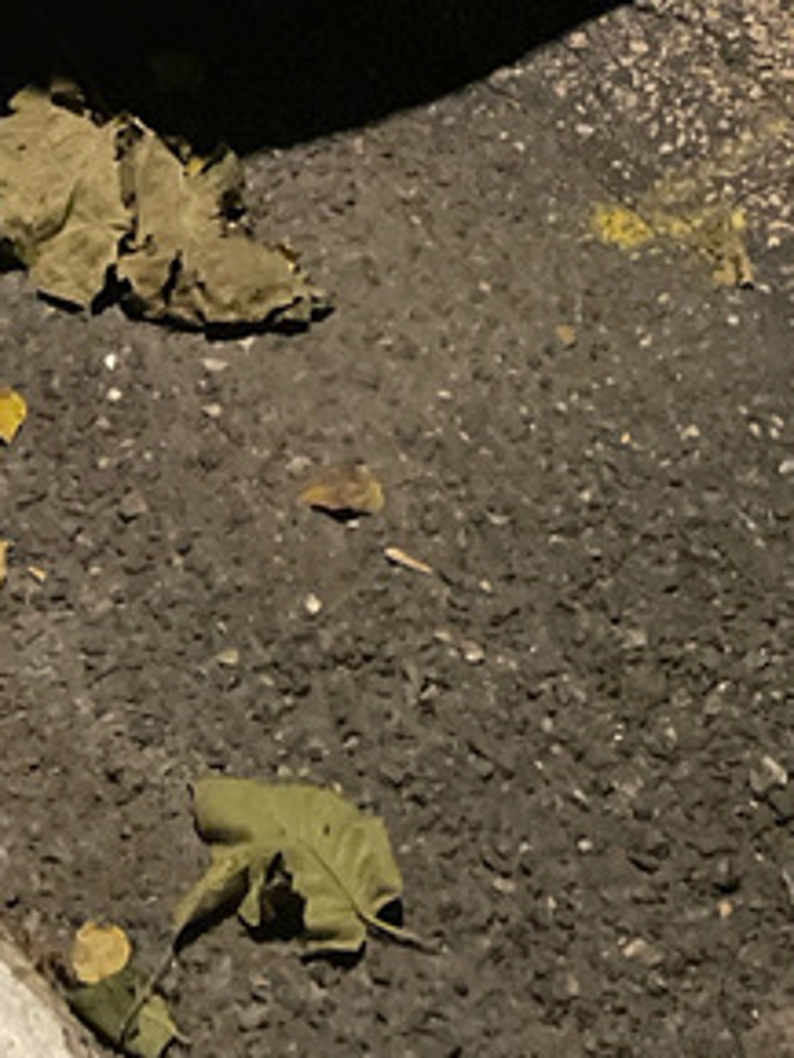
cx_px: 322
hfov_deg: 13.7
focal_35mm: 108
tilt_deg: -21.4
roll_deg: +0.0
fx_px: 3301
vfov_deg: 15.5
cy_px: -882
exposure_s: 1/24
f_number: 1.6
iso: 800
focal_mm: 4.2
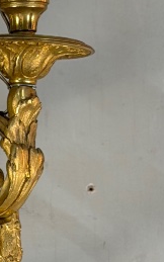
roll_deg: -1.5
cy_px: 86
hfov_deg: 5.4
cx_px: -202
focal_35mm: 236
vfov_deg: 8.9
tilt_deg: +10.9
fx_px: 1687
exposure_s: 1/50
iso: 80
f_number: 1.78
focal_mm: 6.76
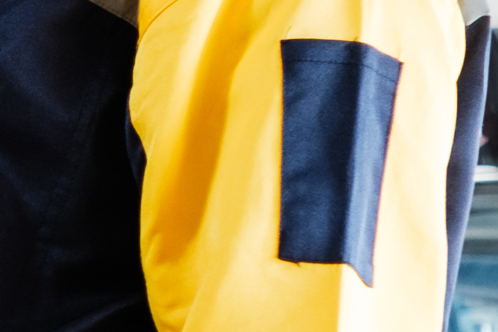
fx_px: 4552
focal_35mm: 329
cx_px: -769
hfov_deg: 6.0
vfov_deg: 4.2
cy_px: 76
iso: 400
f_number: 2.8
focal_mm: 29.9
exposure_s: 1/100
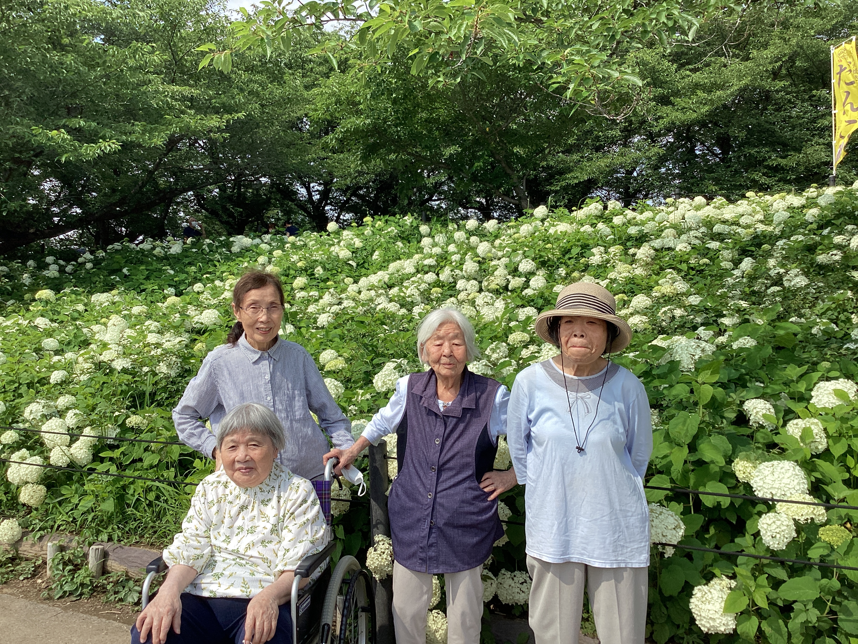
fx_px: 768
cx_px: 429
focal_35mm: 31
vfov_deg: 45.4
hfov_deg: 58.4
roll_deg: +0.3
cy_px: 322
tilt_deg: +0.5
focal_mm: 3.3
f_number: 2.4
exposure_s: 1/1116
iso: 25
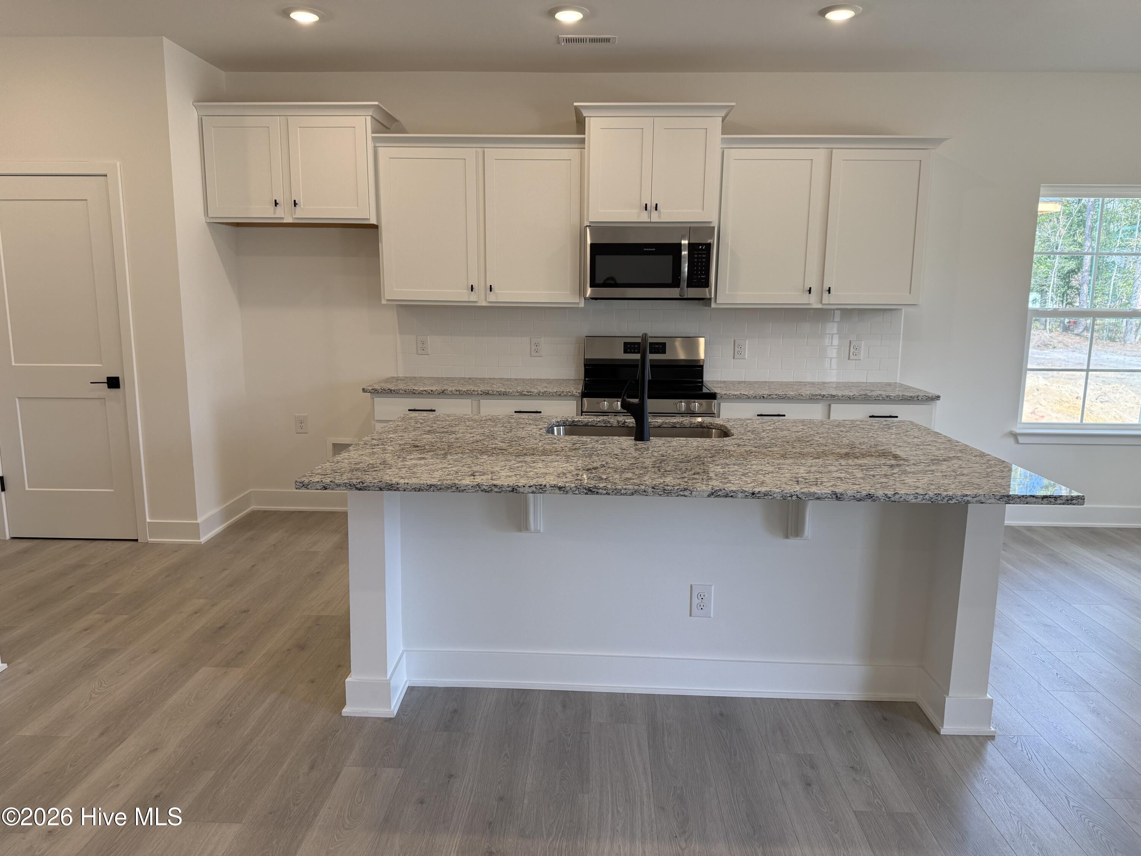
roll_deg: -0.8
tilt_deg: -9.7
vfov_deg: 56.8
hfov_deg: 71.6
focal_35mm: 24
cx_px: 570
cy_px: 428
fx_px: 791
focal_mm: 6.76
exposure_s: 1/229
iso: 125
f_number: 1.78
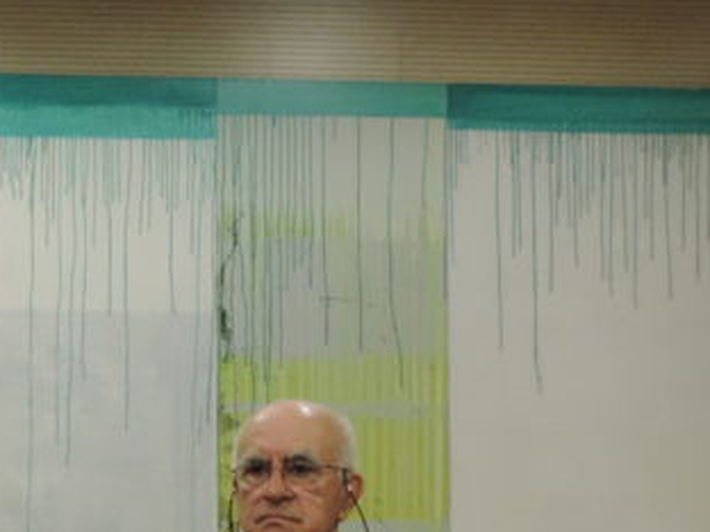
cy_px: 582
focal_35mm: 115
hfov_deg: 16.9
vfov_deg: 12.7
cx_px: 57
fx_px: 2359
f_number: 3.3
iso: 400
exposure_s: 1/40
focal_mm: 6.2
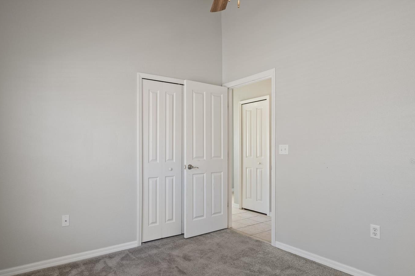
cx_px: 193
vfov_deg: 61.5
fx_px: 230
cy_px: 161
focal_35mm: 20
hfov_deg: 83.9
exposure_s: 1/2.5
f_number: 9
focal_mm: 17
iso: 320
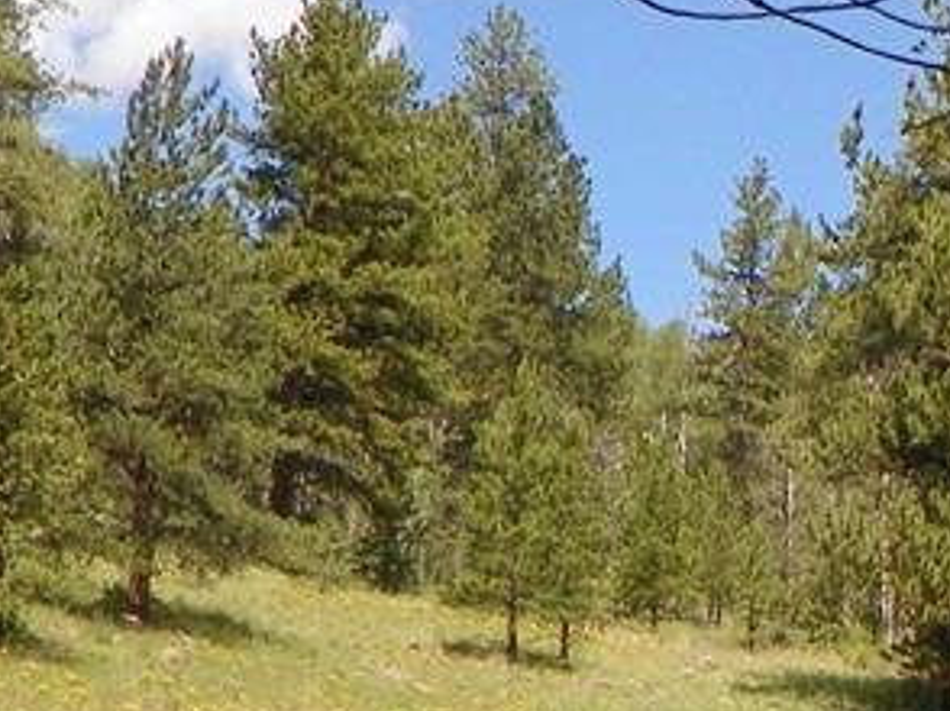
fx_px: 4113
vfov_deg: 9.7
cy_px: 937
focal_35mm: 150
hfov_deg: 12.6
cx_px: 1383
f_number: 4
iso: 64
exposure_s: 1/400
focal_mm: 7.6
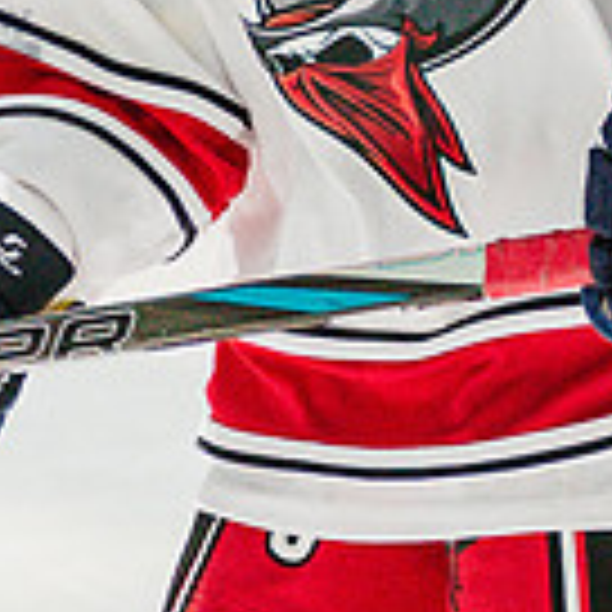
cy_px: 136
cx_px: 1037
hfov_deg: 1.4
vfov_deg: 1.4
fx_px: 24303
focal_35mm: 1215
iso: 1600
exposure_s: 1/3200
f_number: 4
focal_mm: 176
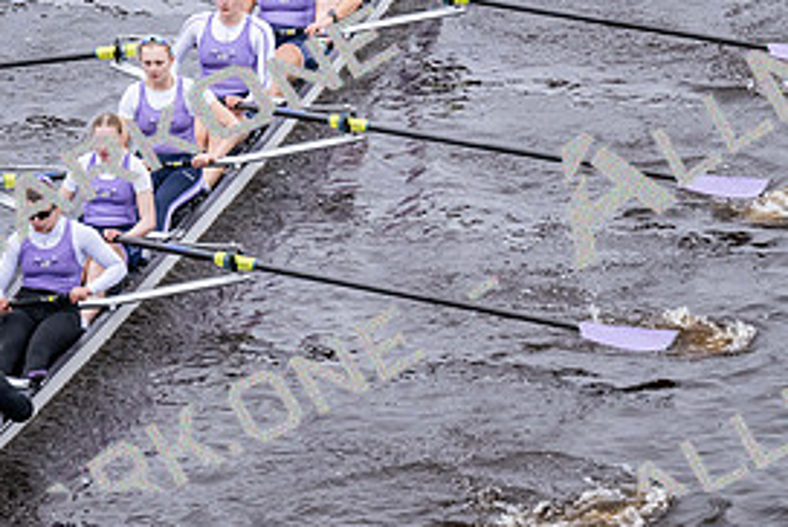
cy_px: -4
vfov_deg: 3.2
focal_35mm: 426
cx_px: 313
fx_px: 9334
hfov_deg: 4.8
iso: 1600
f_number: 2.8
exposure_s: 1/2000
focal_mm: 200
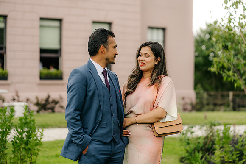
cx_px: 123
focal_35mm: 85
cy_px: 82
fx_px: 581
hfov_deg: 23.9
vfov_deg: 16.1
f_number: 2.5
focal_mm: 85
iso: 500
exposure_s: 1/1000
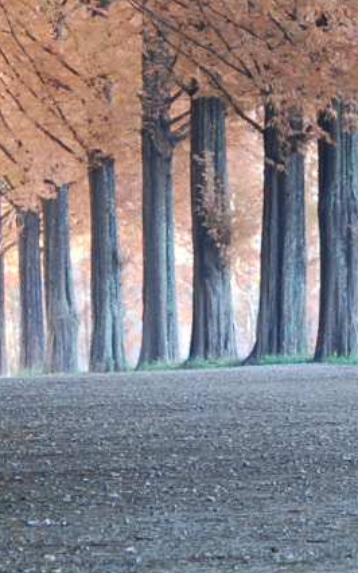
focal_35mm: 442
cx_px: 100
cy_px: -79
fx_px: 6905
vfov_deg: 4.7
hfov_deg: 3.0
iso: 160
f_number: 5.6
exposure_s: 1/2.5
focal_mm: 60
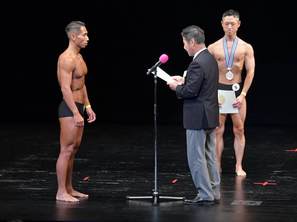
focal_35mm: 278
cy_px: 111
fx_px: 2385
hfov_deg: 7.1
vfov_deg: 5.3
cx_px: 146
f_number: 5.6
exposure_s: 1/400
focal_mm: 170
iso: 3200
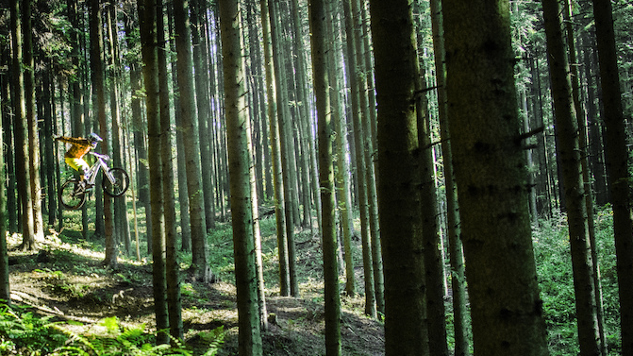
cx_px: 157
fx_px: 1406
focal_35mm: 84
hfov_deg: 25.1
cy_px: 315
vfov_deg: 14.3
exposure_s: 1/800
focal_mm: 35
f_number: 4
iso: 800
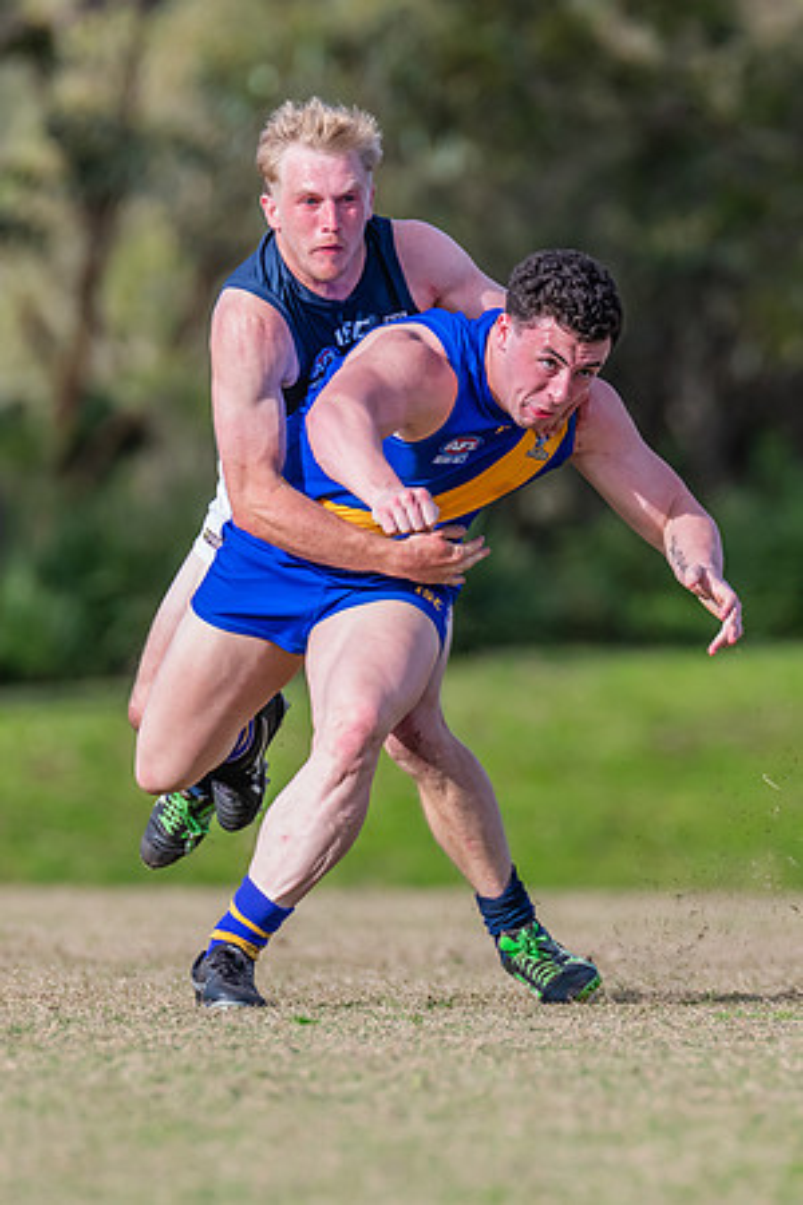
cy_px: 614
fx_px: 23517
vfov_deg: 2.9
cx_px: 601
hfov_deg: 2.0
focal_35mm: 703
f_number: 6.3
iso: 800
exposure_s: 1/2000
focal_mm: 420
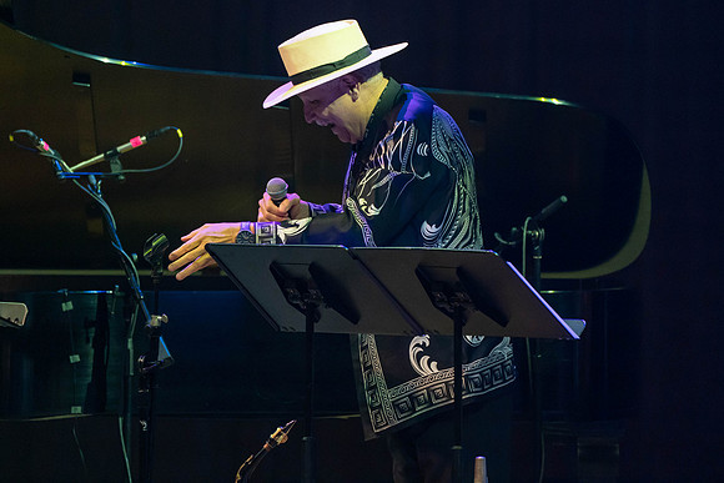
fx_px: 9674
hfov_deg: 4.3
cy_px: 193
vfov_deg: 2.9
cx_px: 362
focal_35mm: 481
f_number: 6.3
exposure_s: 1/250
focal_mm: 400
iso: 3200
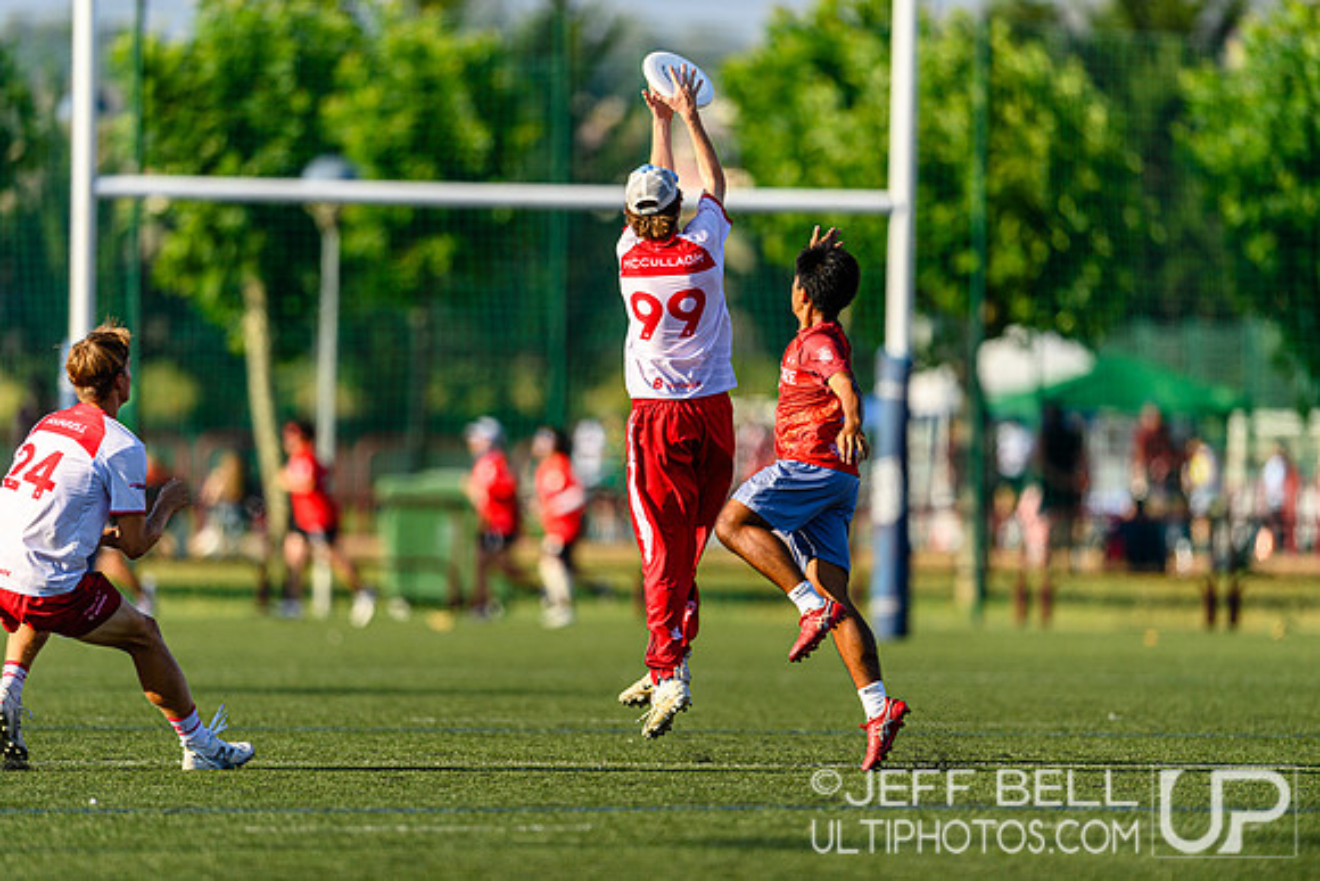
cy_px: 440
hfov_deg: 5.2
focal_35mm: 400
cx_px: 660
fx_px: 14669
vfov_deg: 3.4
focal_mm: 400
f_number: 3.2
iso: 100
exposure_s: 1/1600
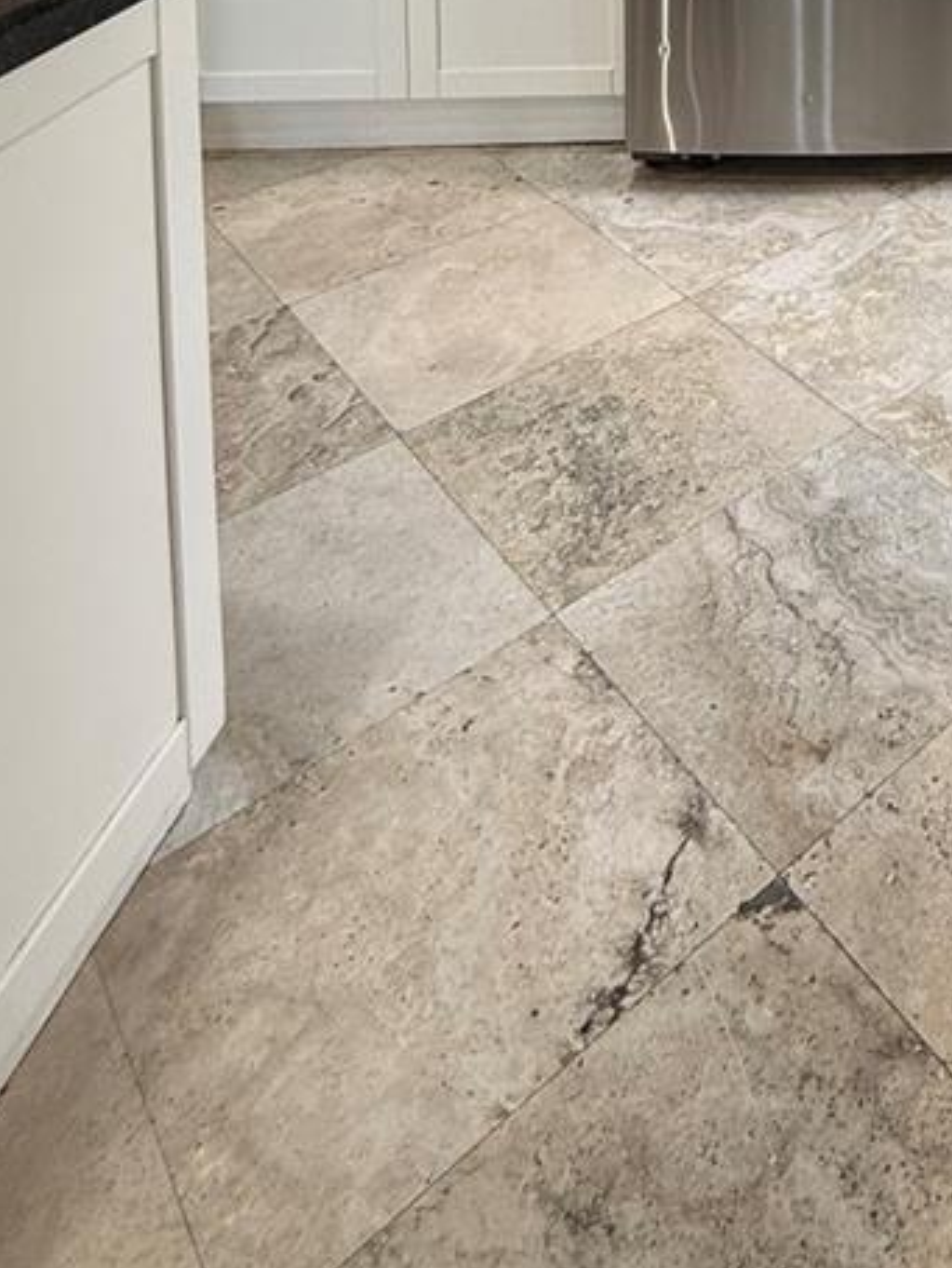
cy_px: -355
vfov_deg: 35.5
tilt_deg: -4.8
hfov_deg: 32.7
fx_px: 1355
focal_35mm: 37
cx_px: 1108
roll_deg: -0.6
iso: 100
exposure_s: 1/120
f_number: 2.2
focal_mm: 2.22
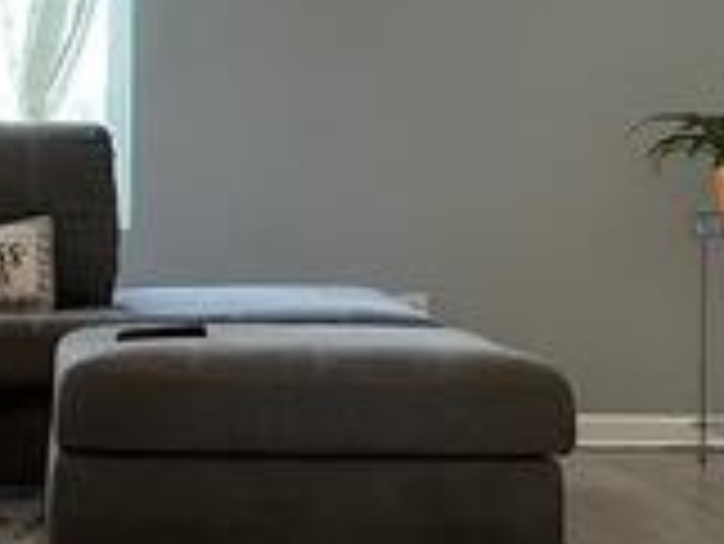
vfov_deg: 13.3
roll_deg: -0.7
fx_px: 2323
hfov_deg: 17.6
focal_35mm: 111
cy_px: 121
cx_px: 157
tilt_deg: +1.8
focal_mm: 3
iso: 100
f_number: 1.8
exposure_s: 1/60
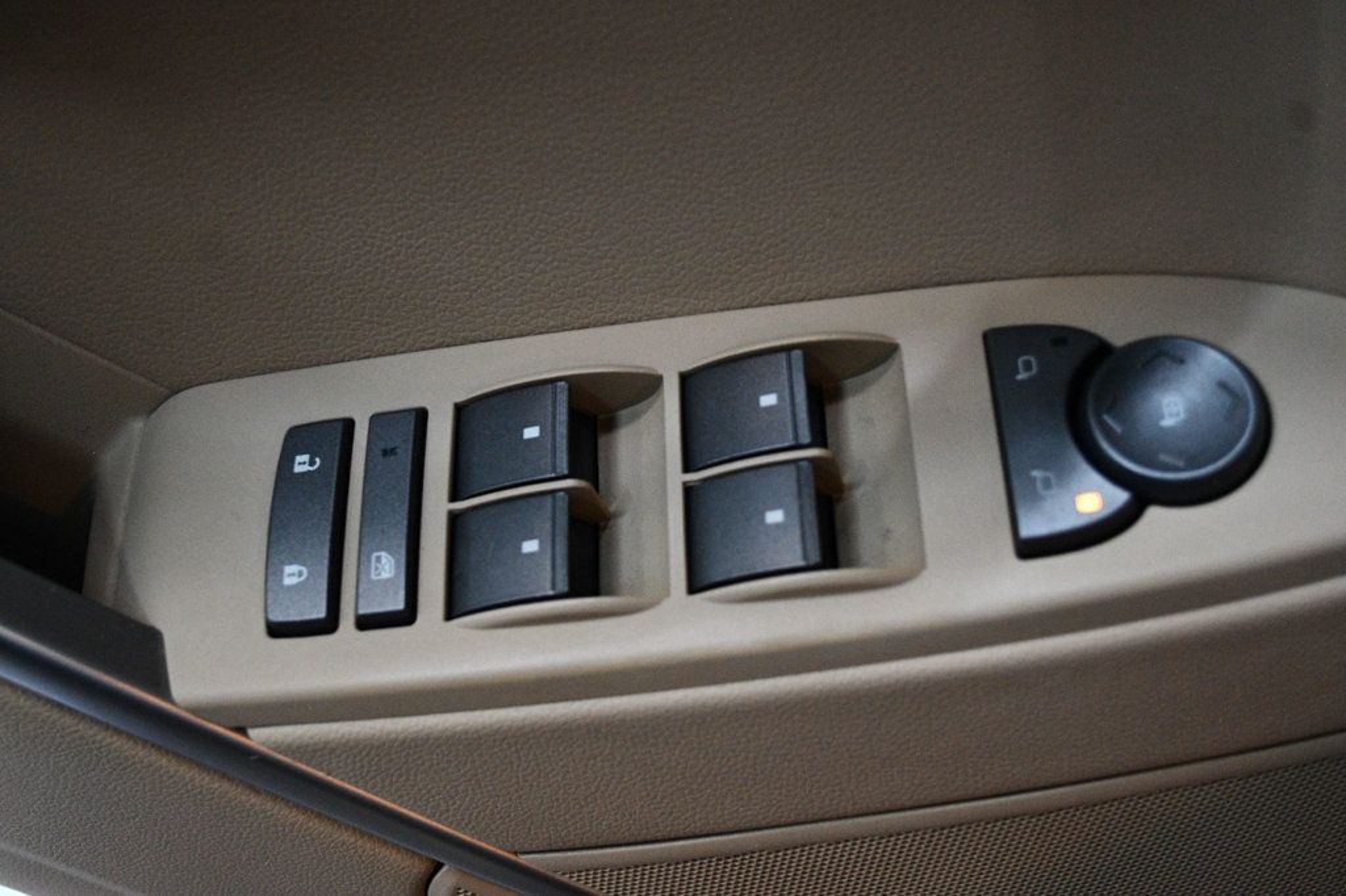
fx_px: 1458
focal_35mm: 39
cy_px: 448
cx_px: 673
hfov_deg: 49.6
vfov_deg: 34.2
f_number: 4.2
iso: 3200
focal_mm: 26
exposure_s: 1/60
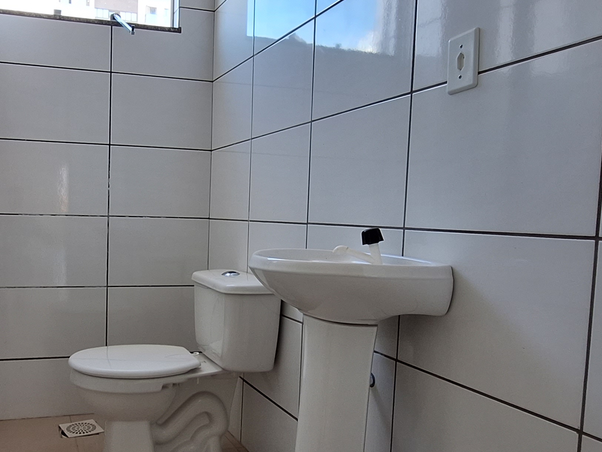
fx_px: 557
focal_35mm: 32
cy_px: 270
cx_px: 190
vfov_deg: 43.9
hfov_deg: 55.4
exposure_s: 1/60
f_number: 2.2
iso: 50
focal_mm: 1.74
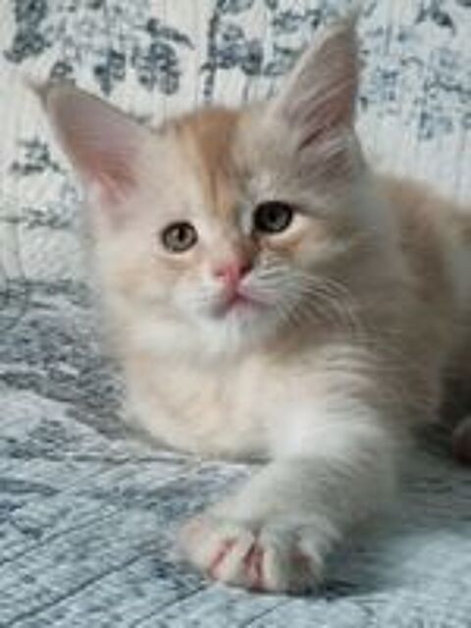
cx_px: 236
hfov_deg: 13.7
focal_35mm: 108
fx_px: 1959
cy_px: 314
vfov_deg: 18.2
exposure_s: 1/100
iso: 708
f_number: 1.9
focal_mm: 6.12
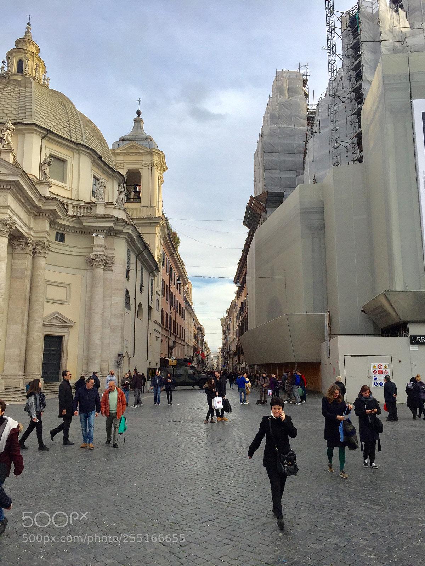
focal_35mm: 29
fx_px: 475
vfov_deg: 61.7
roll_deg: -0.8
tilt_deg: +9.1
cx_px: 212
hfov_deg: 48.2
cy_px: 283
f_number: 2.2
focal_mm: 4.15
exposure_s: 1/964
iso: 32
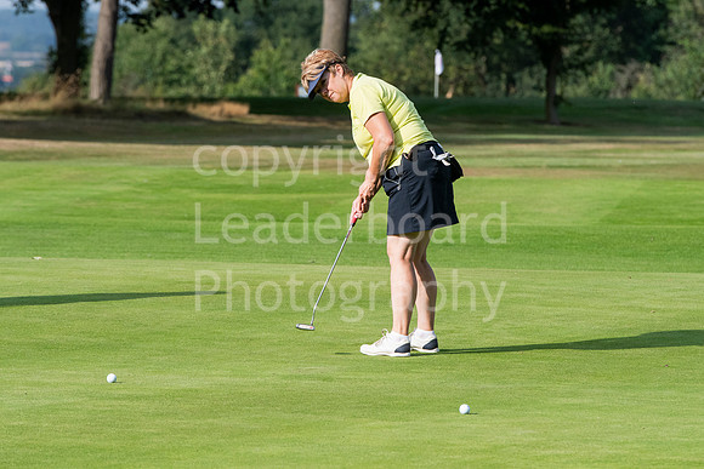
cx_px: 352
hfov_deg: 7.2
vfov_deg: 4.8
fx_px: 5574
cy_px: 234
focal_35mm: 285
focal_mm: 190
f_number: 7.1
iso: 1000
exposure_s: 1/3200
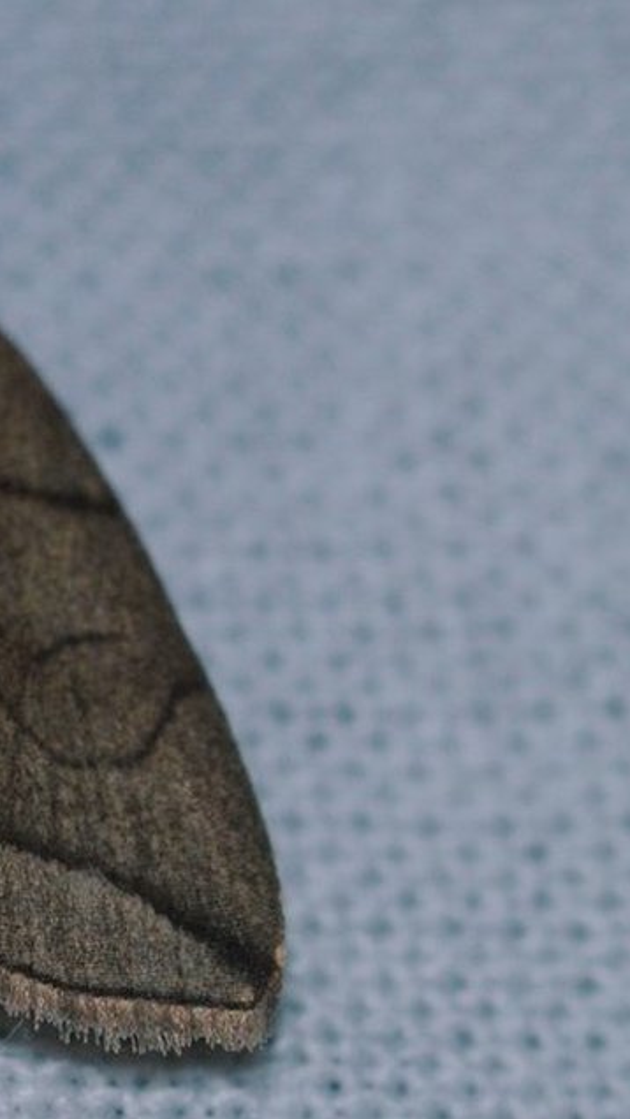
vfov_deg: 8.7
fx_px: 7385
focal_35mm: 249
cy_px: 560
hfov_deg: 4.9
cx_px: -128
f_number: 10
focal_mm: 105
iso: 640
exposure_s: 1/30
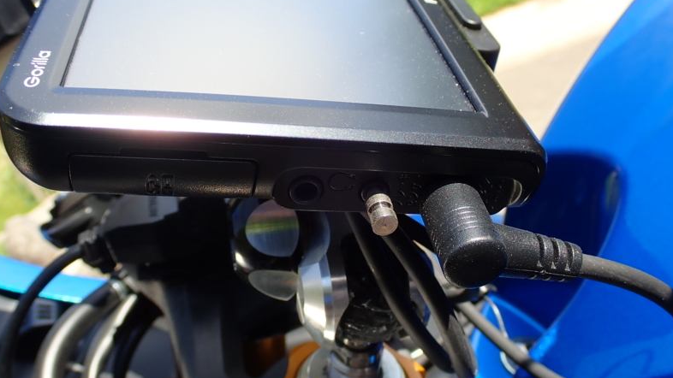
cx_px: 335
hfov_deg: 40.6
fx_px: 910
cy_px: 181
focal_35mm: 51
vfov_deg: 23.5
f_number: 4.5
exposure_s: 1/200
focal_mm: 8.41
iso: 100
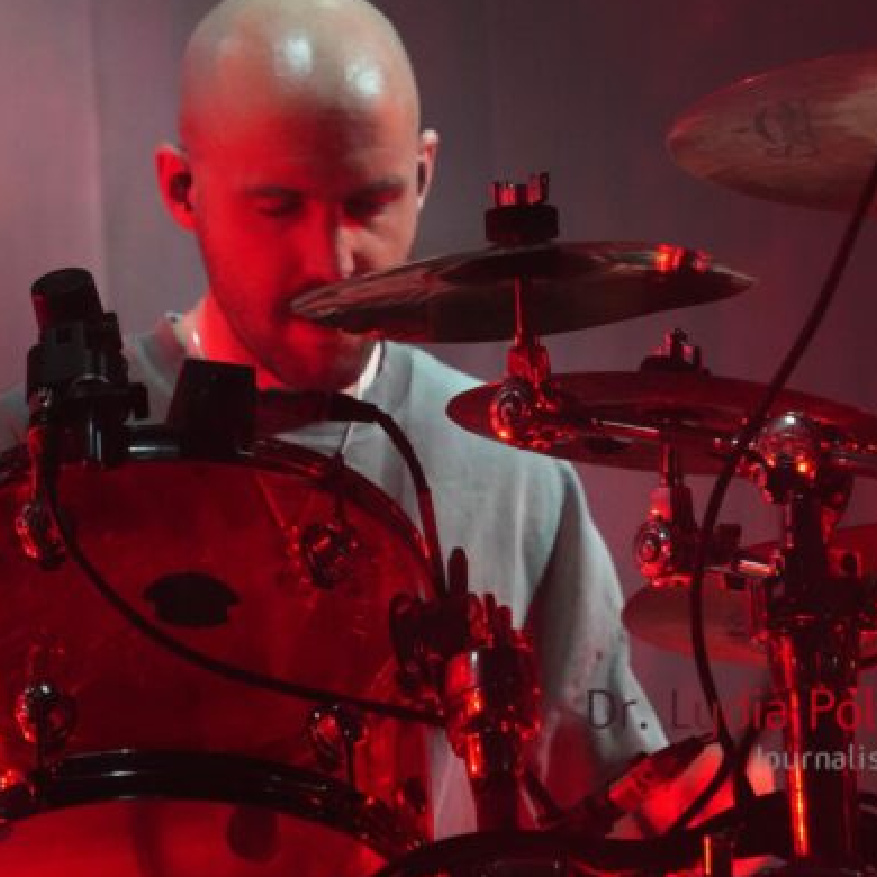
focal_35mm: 241
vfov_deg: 7.3
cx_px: 389
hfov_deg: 7.3
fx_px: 6908
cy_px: 346
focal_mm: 96
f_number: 5.6
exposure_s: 1/40
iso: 6400
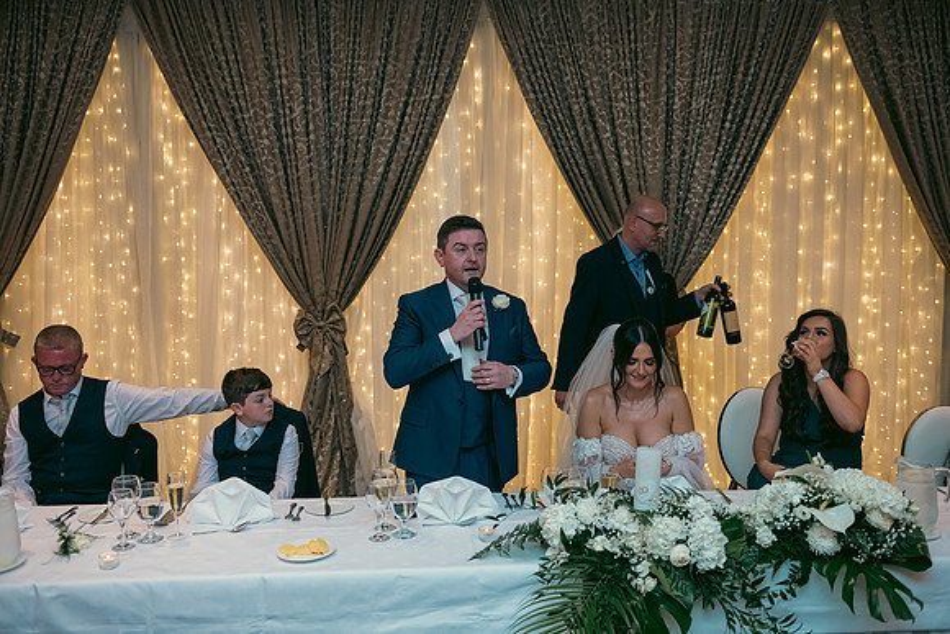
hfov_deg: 55.8
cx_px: 475
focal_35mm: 34
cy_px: 317
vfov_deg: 38.9
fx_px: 897
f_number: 3.5
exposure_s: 1/160
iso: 800
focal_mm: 34
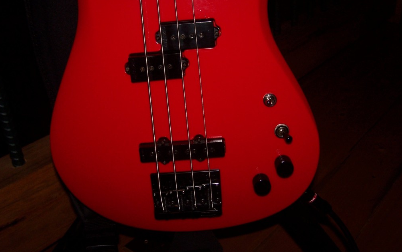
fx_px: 449
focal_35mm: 41
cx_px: 201
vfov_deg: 31.2
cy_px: 114
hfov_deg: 48.2
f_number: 2.8
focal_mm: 6.3
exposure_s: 1/60
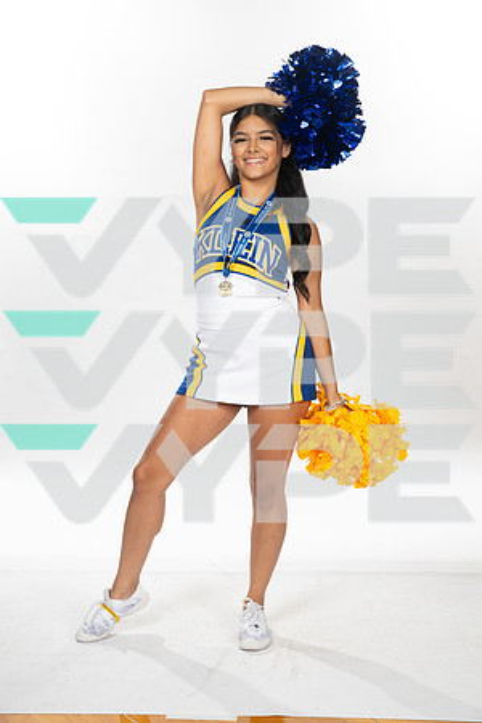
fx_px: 1104
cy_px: 362
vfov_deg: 36.2
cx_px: 241
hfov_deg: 24.6
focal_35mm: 55
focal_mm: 55
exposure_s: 1/320
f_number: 7.1
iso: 800
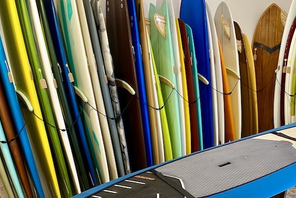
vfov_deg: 33.4
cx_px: 189
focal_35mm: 39
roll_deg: +1.8
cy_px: 153
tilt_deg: -23.1
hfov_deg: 49.0
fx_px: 321
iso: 125
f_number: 1.8
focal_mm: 4.25
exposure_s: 1/40
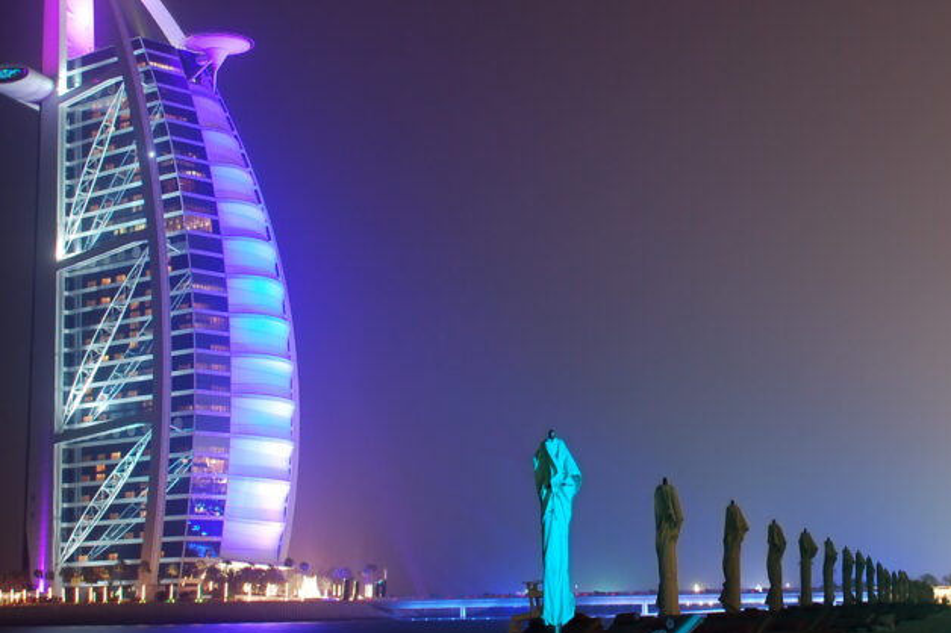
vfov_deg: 18.9
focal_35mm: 72
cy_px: 281
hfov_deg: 28.1
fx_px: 1901
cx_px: 539
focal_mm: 26
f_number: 4
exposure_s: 4.5
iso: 400
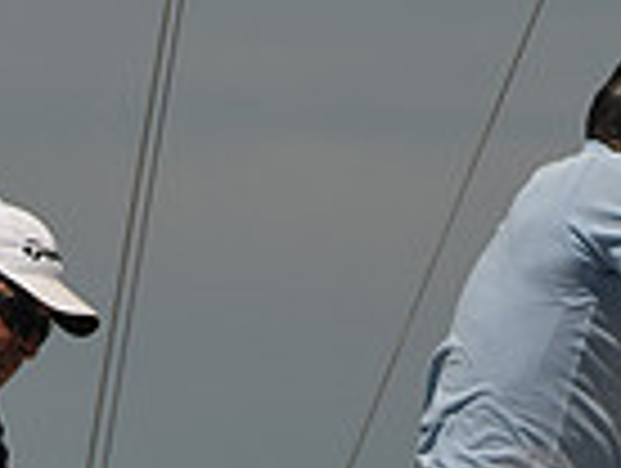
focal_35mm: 1616
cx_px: -56
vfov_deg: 0.9
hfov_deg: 1.2
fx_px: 29041
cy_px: 1256
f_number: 9
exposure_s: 1/1000
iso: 250
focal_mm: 400
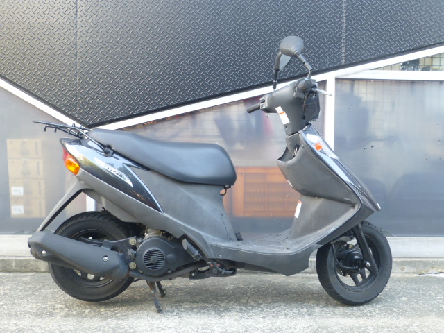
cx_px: 222
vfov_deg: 41.8
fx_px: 436
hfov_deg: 54.0
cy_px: 166
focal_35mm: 34
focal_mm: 6.1
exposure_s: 1/15
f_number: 3.7
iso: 100
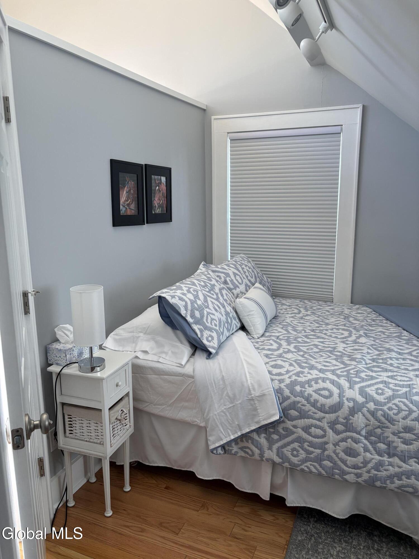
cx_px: 210
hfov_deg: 53.1
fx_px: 420
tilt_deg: -10.2
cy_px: 280
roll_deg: +0.1
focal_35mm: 26
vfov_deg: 67.3
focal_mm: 5.96
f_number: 1.6
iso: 125
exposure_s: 1/111
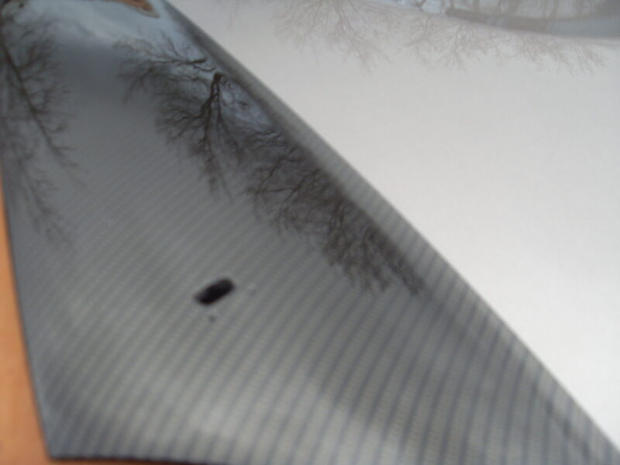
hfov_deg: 52.6
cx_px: 310
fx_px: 627
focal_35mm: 35
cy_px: 232
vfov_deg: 40.7
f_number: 7
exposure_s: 1/60
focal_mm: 6.3
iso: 80
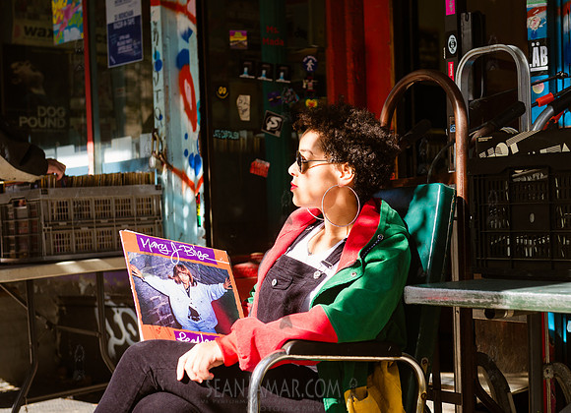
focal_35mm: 68
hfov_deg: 29.0
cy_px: 220
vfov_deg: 21.3
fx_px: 1102
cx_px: 330
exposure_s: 1/400
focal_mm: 60
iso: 200
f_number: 4
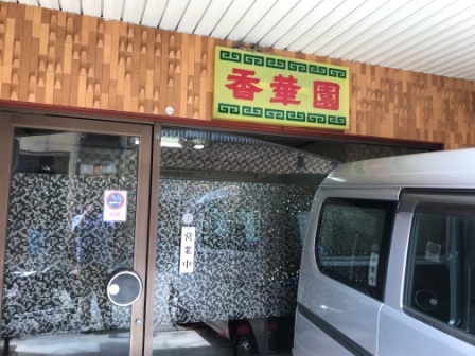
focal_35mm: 28
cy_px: 178
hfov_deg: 63.4
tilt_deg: +5.8
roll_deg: +0.0
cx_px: 238
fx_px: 384
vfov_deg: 49.7
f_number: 1.8
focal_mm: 3.99
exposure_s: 1/120
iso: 40
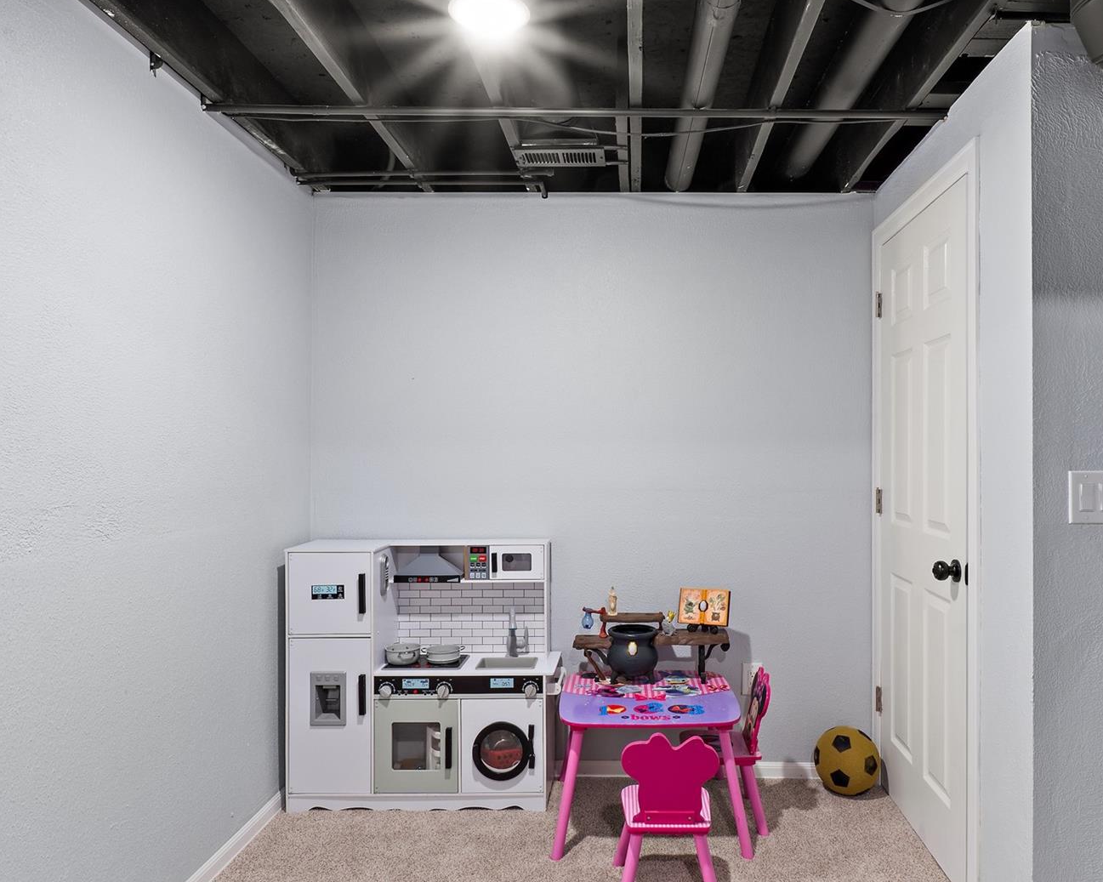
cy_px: 444
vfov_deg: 61.8
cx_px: 625
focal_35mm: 23
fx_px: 737
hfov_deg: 73.3
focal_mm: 13
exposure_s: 8
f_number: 16
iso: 100
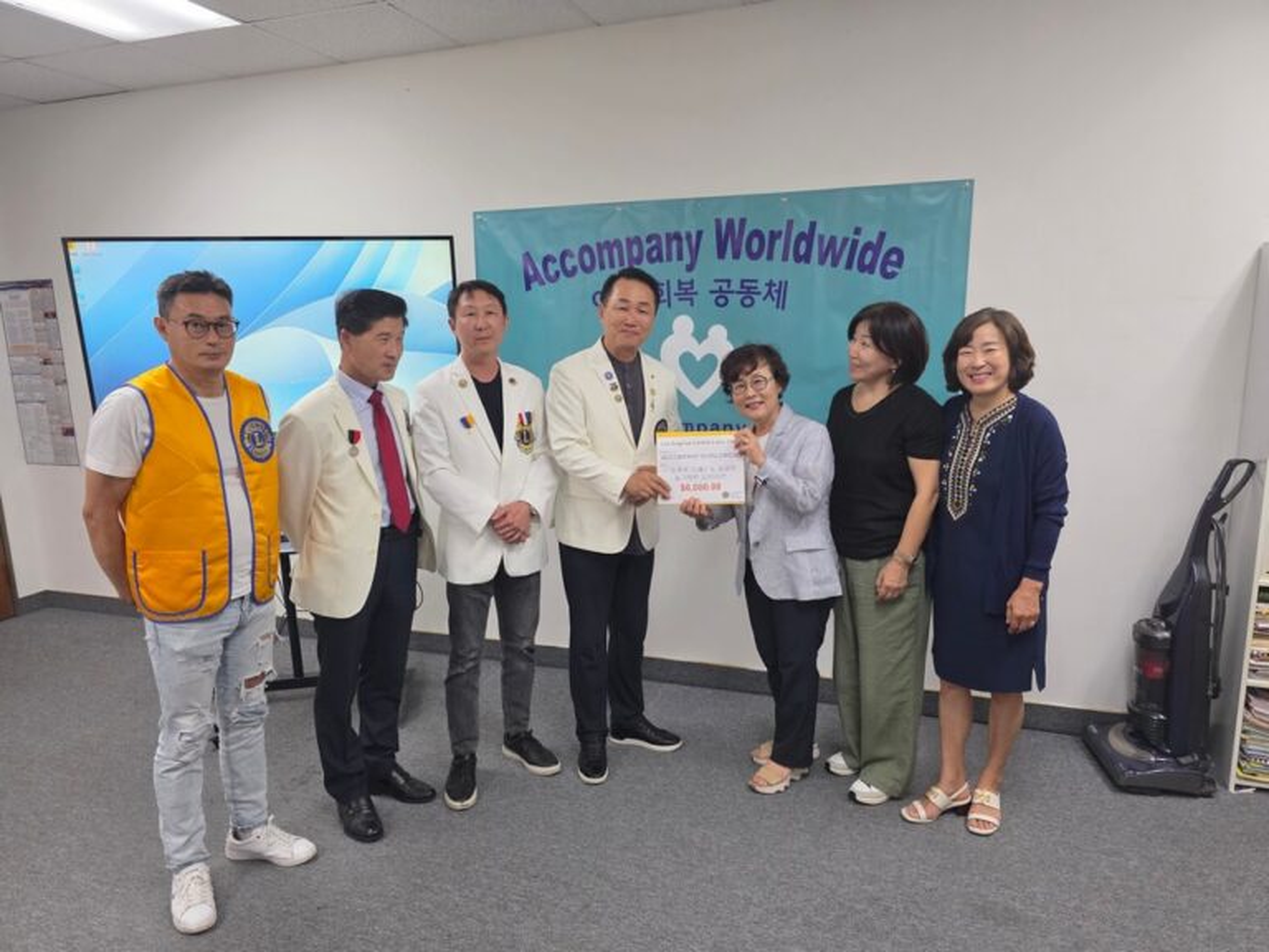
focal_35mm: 23
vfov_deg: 58.9
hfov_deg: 73.9
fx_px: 843
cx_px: 634
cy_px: 476
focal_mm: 6.3
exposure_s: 1/120
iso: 500
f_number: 1.7
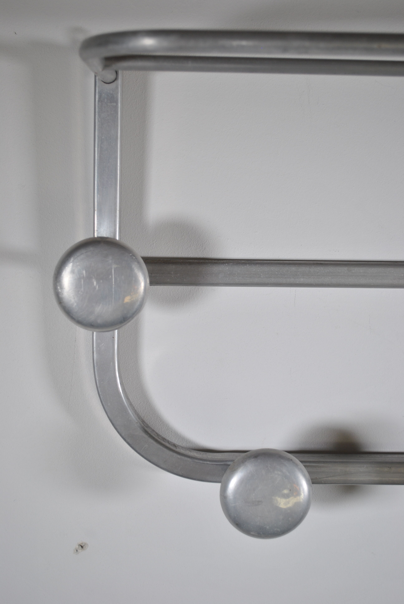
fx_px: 881
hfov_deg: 25.8
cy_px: 302
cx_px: 202
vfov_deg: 37.8
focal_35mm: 52
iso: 200
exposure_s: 1/100
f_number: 5
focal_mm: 35
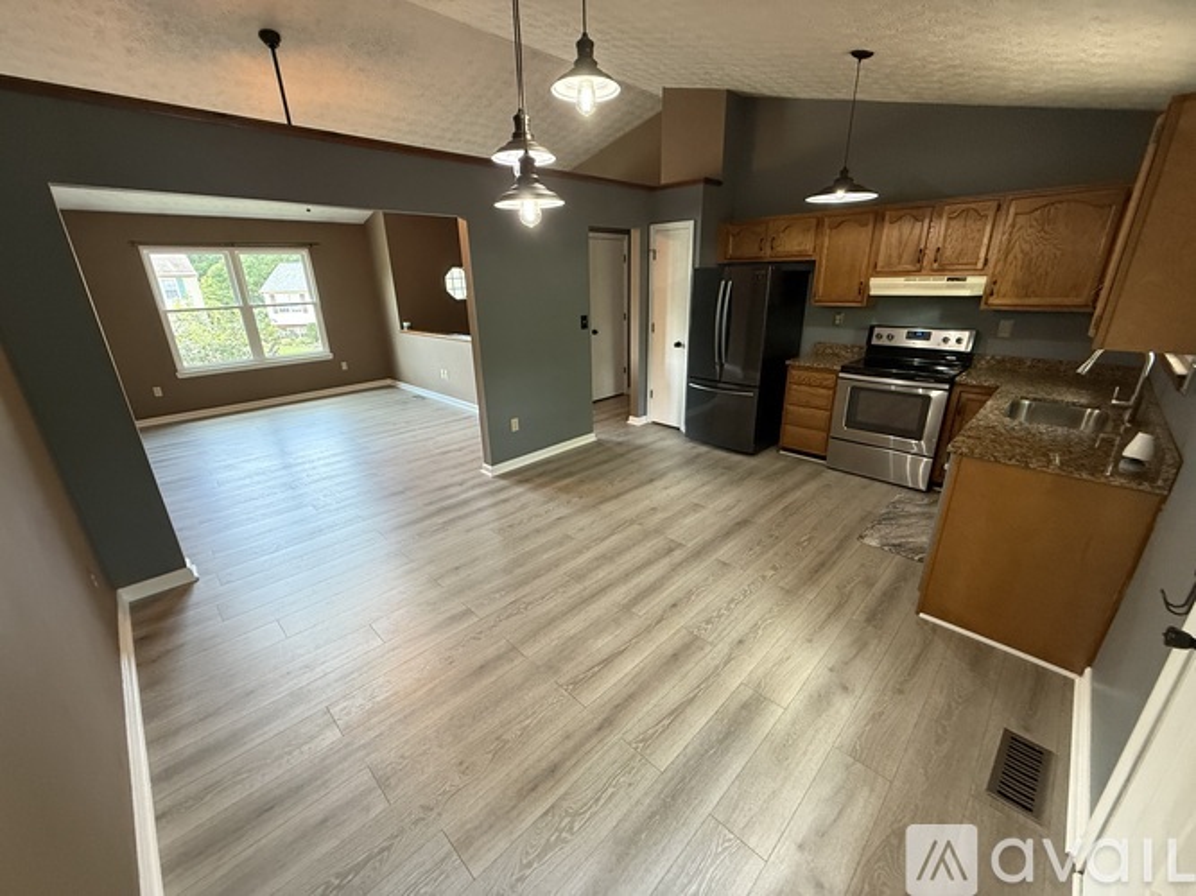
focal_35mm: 14
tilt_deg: -20.1
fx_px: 484
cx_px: 598
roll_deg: +1.2
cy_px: 448
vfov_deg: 85.7
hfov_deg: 102.1
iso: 500
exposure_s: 1/60
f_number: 2.2
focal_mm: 2.22
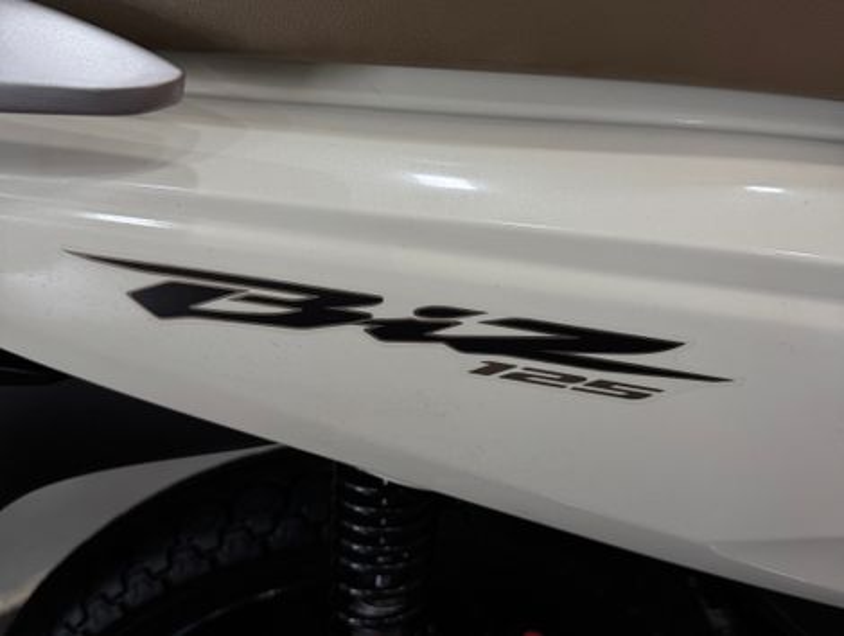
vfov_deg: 56.9
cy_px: 318
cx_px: 422
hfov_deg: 71.5
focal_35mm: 24
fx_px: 586
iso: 125
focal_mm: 6.76
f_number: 1.78
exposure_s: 1/120
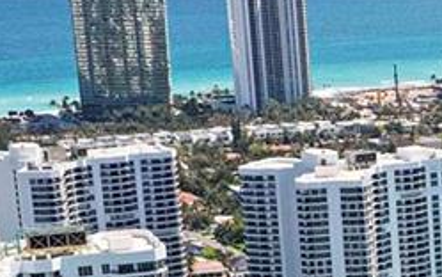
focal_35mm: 144
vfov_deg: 8.9
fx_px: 1736
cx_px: 762
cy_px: 397
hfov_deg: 13.3
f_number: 2.8
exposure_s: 1/2500
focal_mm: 8.38
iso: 130
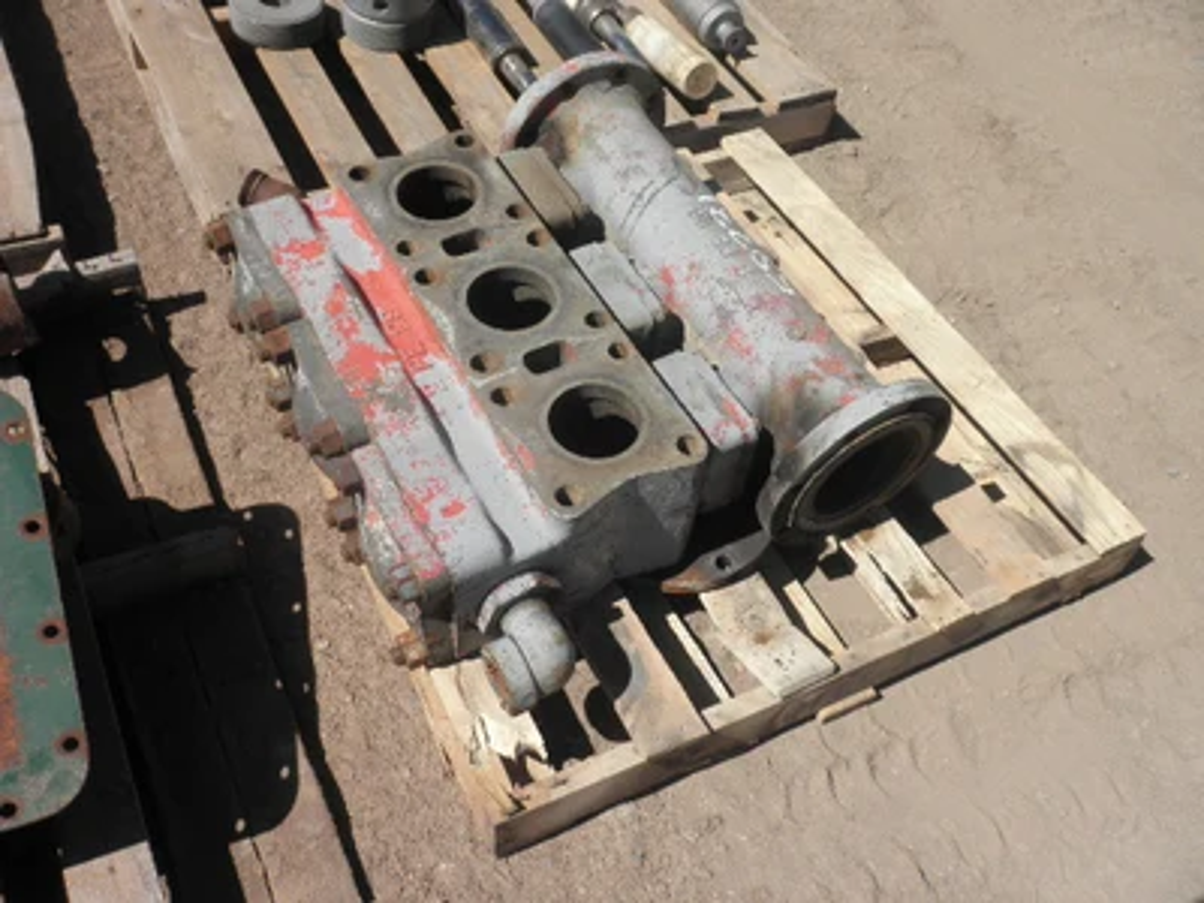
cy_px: 452
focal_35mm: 35
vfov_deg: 40.7
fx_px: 1217
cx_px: 602
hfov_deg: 52.6
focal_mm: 6.1
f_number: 9.1
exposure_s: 1/125
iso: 64
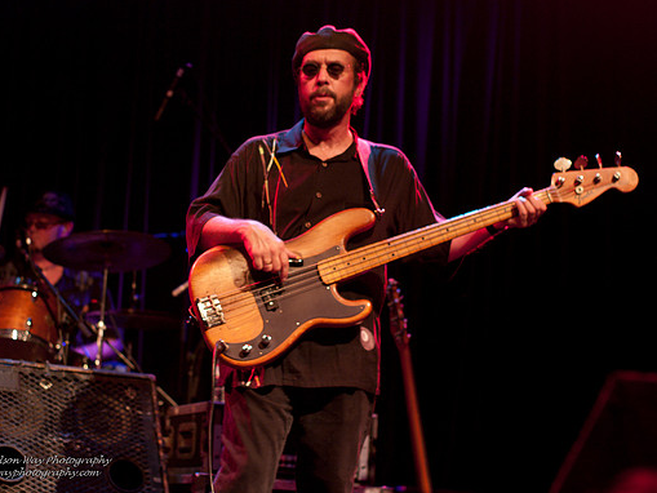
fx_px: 1557
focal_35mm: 82
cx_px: 285
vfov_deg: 18.0
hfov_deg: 23.8
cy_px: 246
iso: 800
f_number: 2.4
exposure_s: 1/30
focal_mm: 50
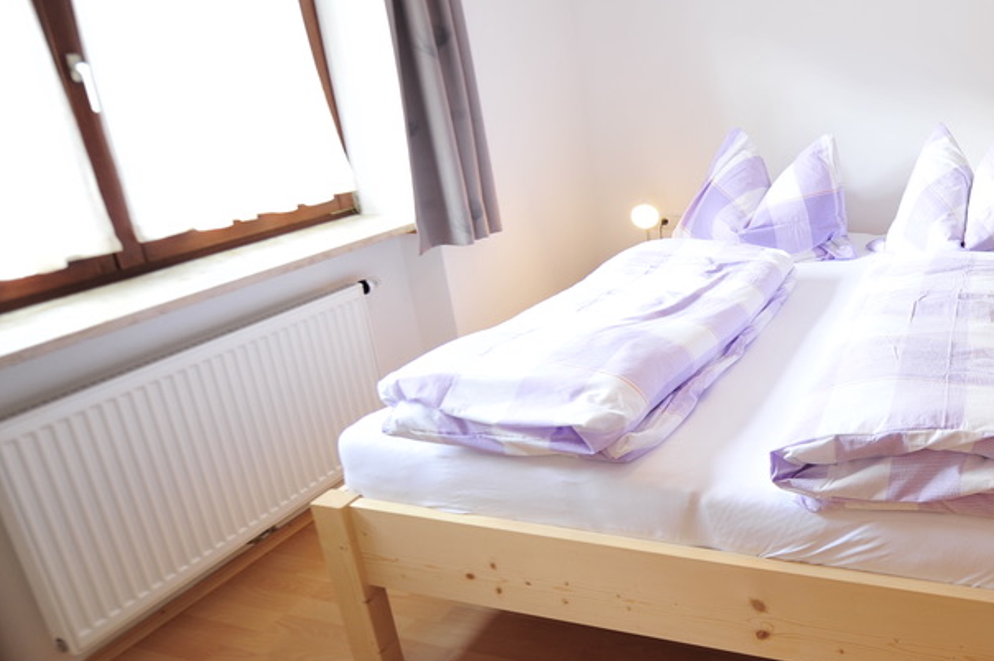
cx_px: 799
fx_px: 745
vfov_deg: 47.3
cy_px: 238
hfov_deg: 61.7
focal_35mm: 27
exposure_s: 1/30
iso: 250
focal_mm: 15
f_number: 2.8
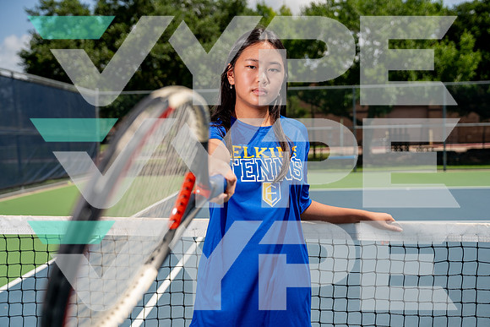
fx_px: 572
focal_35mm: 42
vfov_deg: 31.9
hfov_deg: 46.4
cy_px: 164
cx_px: 245
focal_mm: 42
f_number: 4
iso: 100
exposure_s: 1/1600
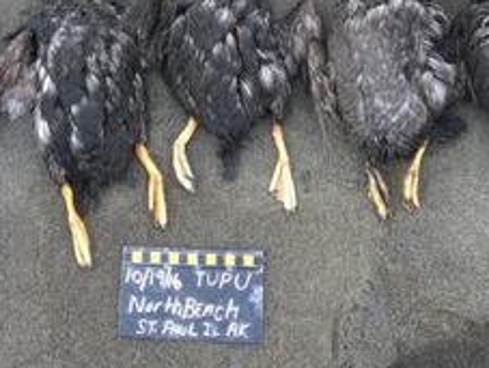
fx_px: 1174
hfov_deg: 23.5
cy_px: -151
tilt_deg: -54.3
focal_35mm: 83
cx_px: 194
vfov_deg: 16.5
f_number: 2.2
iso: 32
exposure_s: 1/121
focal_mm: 4.15
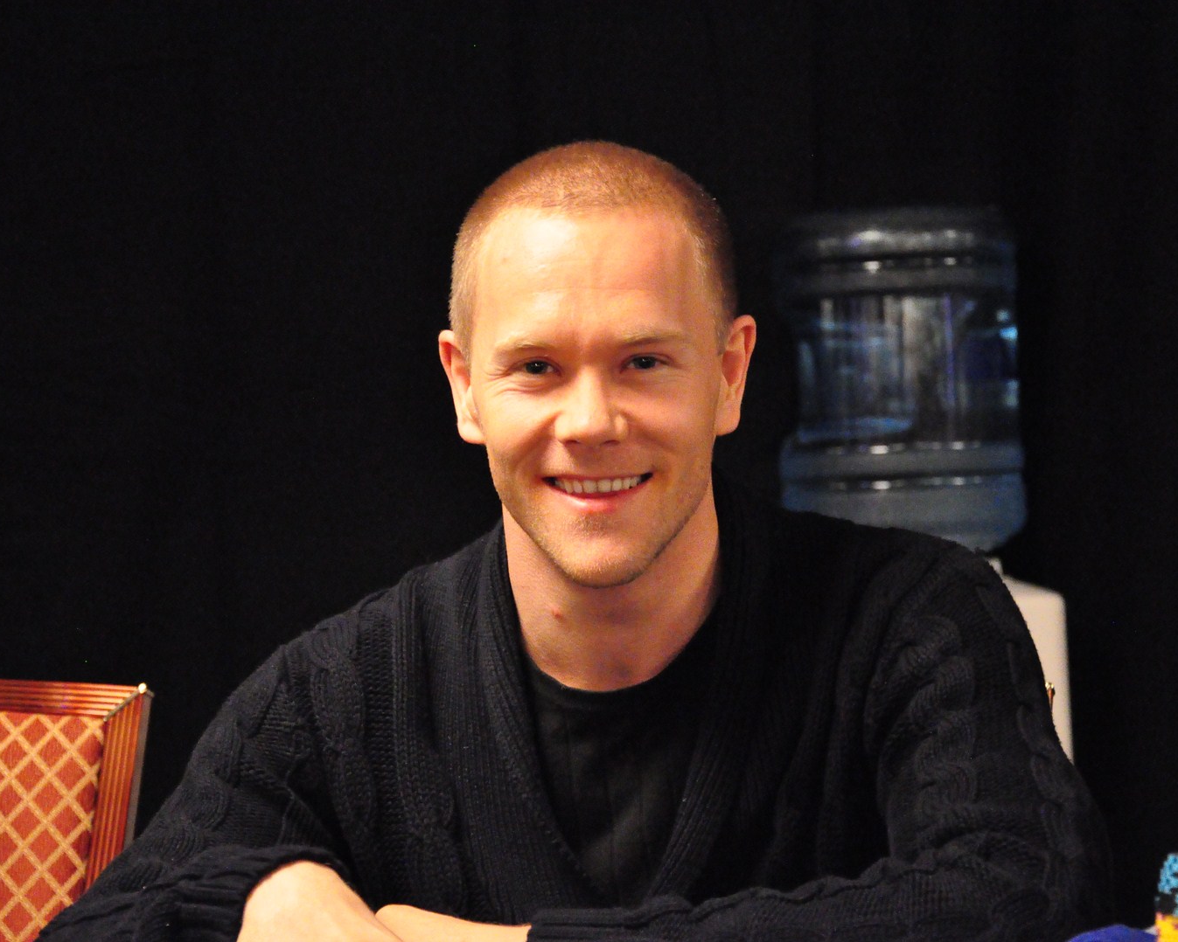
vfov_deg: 13.8
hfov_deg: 17.2
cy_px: 471
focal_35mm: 112
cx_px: 576
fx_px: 3905
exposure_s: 1/30
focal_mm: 66
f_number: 5.3
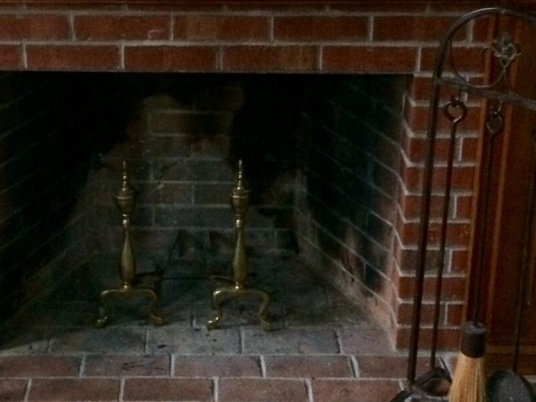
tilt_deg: -20.4
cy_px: 98
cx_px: 188
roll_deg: +1.3
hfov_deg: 28.0
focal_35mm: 69
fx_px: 1068
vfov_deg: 21.1
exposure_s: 1/15
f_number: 2.2
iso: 400
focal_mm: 4.15
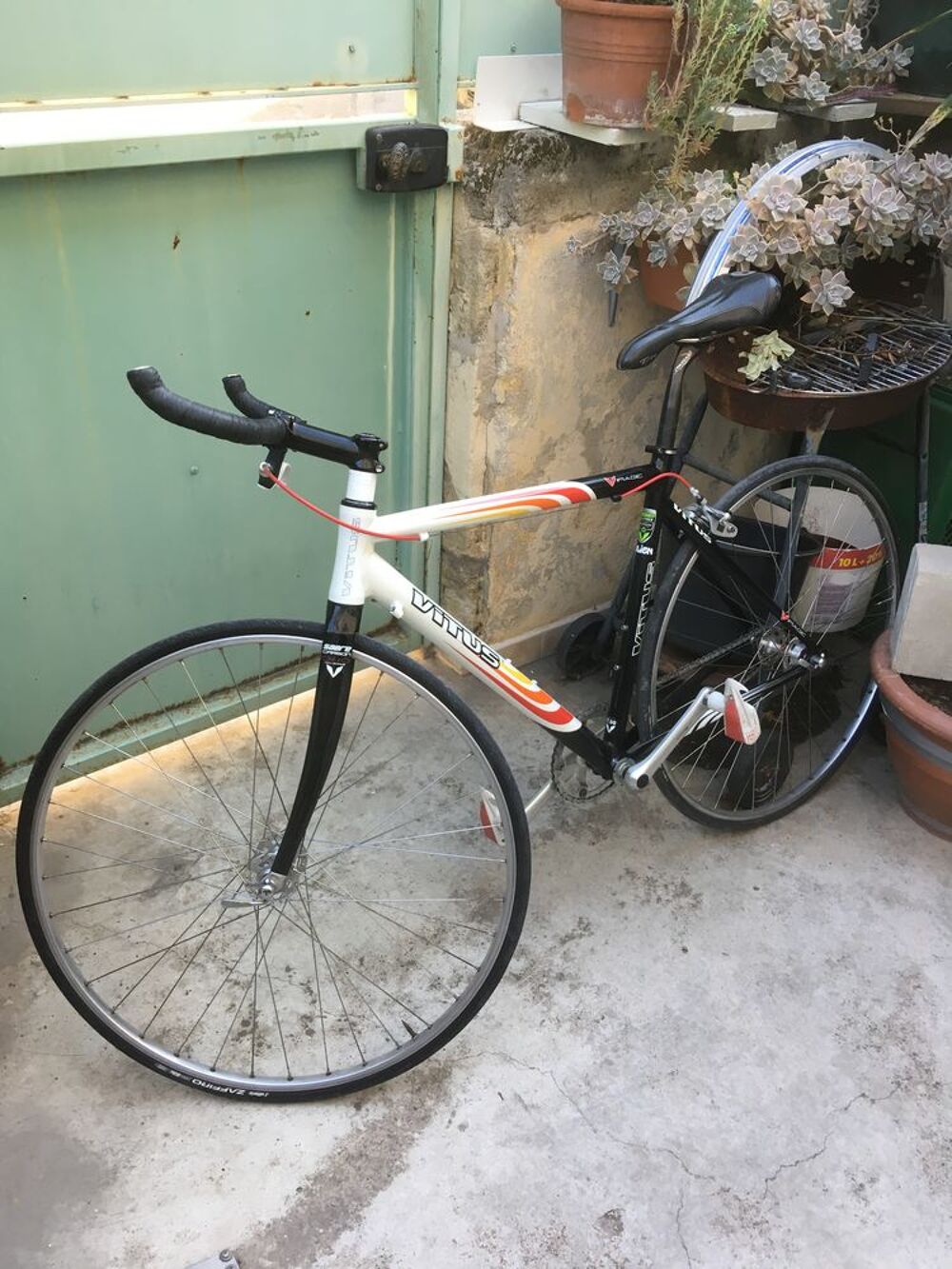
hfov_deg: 48.2
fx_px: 1063
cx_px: 476
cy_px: 634
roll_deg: -1.4
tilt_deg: -34.5
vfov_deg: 61.7
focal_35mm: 29
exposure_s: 1/33
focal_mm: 4.15
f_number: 2.2
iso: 25
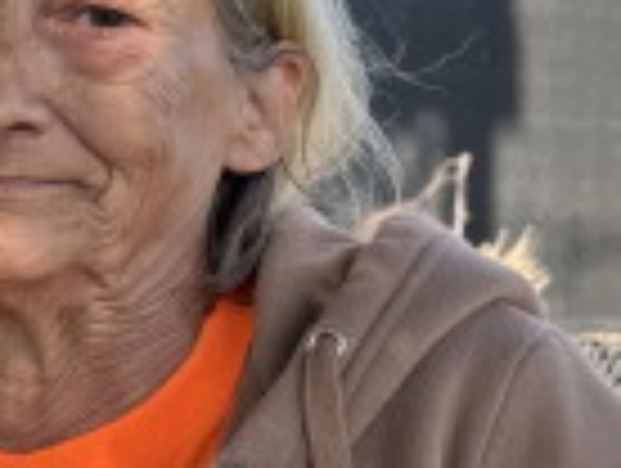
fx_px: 2192
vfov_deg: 12.1
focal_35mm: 122
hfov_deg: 15.4
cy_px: 396
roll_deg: +0.8
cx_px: -171
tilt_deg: -6.1
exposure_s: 1/667
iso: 80
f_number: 1.78
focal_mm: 6.86
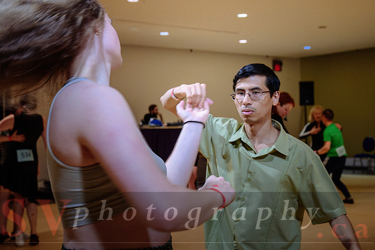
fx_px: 561
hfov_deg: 36.9
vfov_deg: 25.1
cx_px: 216
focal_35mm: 54
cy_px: 134
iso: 1600
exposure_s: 1/125
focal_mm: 46
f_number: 4.5
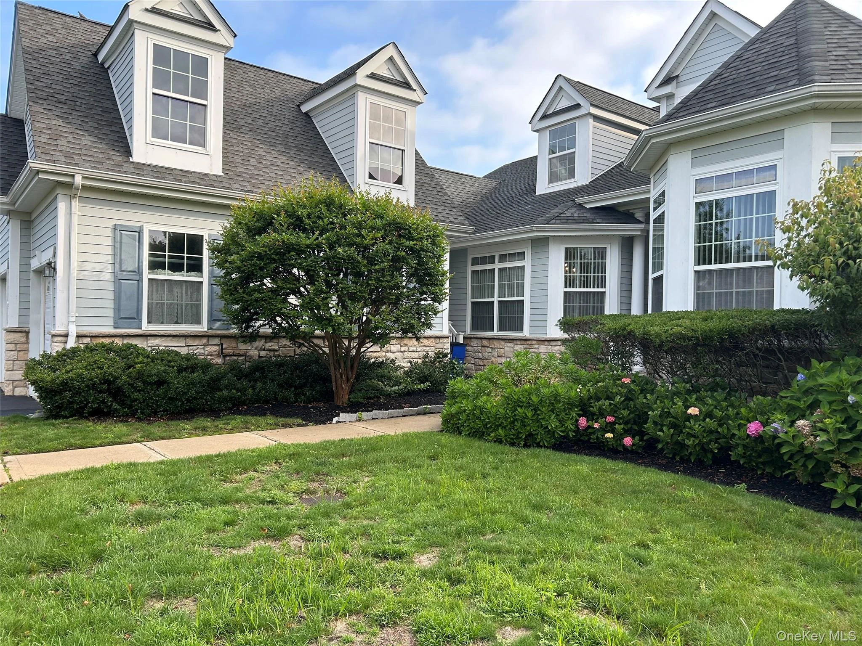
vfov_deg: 53.1
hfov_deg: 67.3
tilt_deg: -0.2
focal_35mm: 26
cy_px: 323
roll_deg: -0.2
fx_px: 647
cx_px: 431
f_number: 1.5
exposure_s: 1/873
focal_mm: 5.7
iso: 50
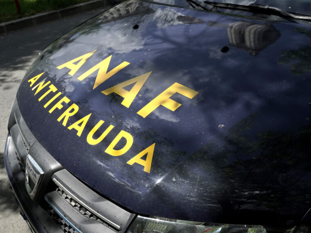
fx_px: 323
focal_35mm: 36
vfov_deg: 39.6
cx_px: 137
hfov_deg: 51.2
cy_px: 117
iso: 2000
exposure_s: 1/4000
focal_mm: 33
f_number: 9
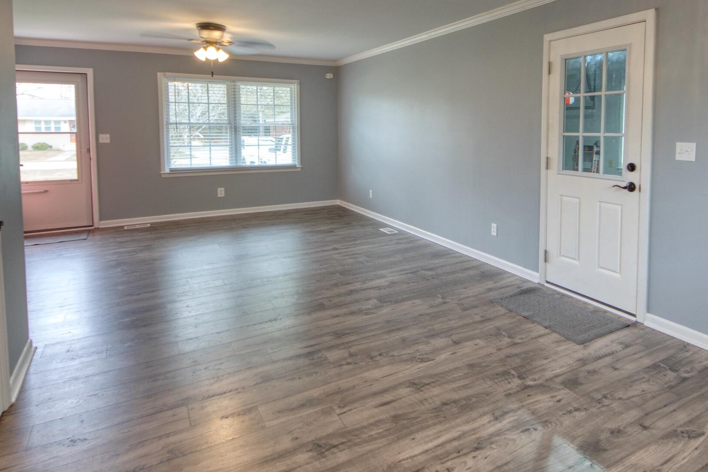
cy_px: 152
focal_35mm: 22
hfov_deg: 78.1
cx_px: 405
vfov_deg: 55.9
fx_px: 433
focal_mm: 8
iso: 200
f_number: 9
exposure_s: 1/10
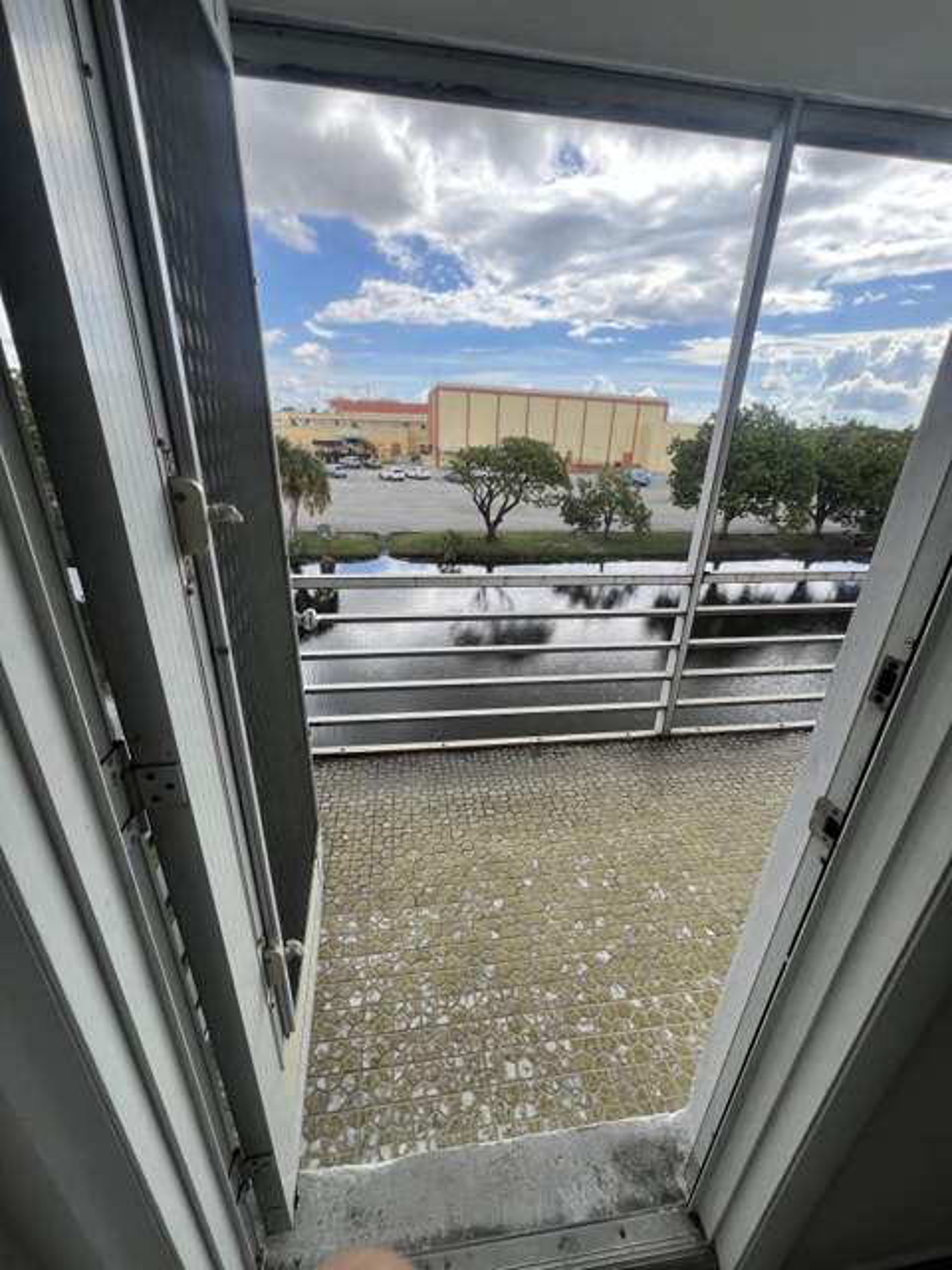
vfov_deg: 106.2
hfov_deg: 89.9
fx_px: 477
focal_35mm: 13
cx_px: 476
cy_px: 635
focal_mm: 1.57
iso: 32
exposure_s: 1/346
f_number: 1.8
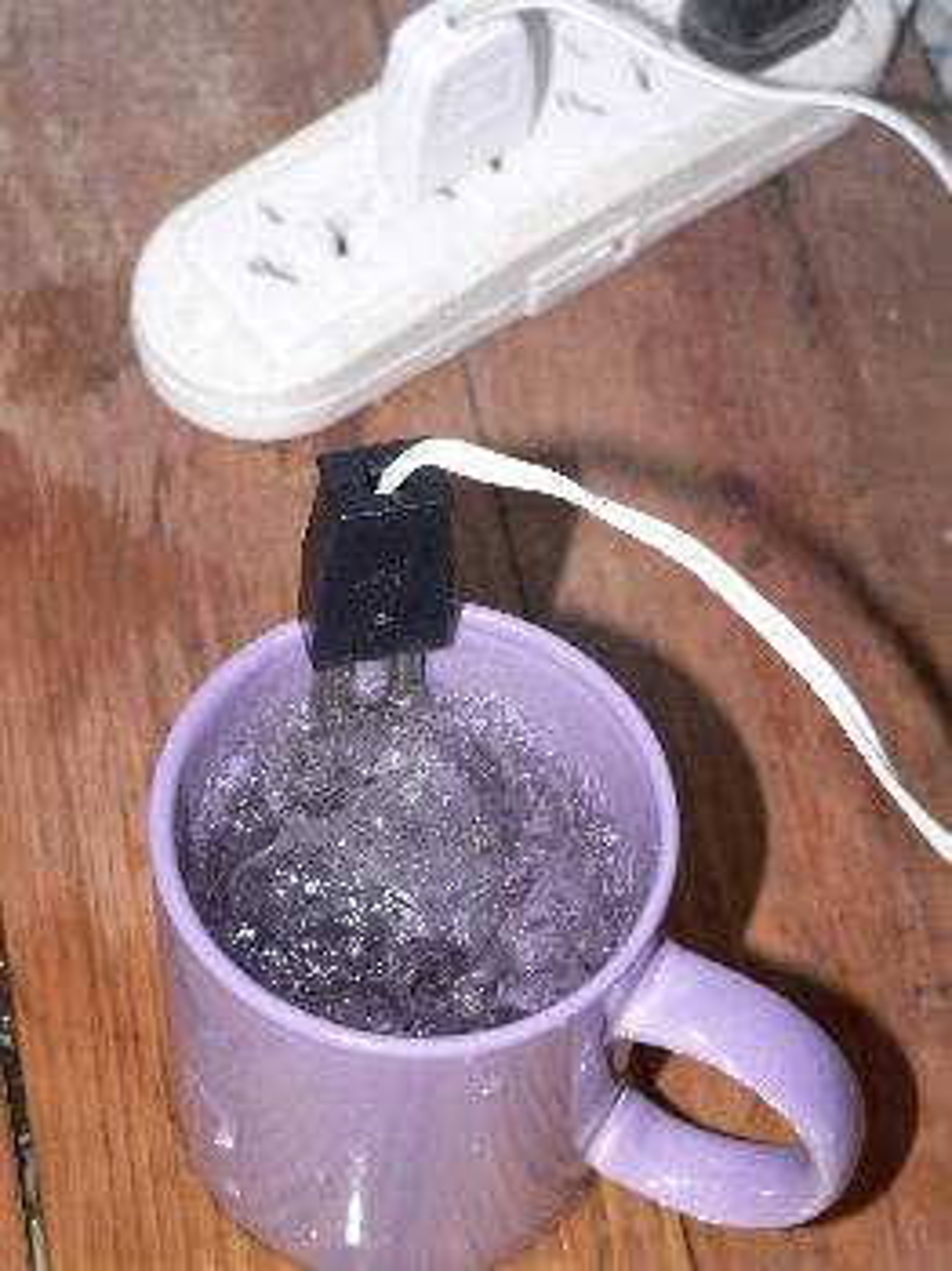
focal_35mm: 84
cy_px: 636
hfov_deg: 17.5
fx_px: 3084
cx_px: 476
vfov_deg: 23.3
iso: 100
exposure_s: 1/60
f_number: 2.8
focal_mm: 14
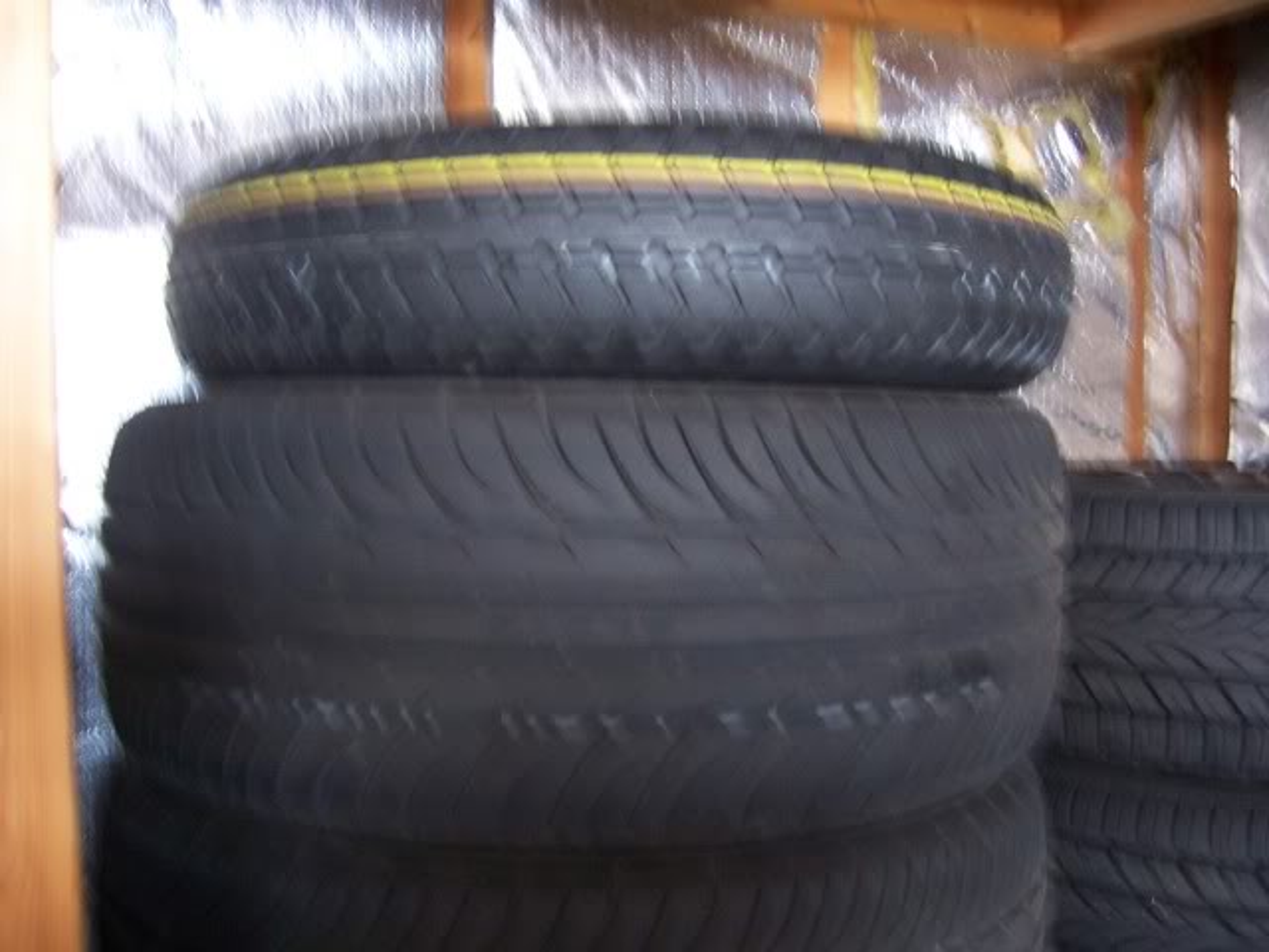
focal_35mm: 36
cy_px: 476
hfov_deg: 51.4
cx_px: 634
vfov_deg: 39.7
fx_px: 1320
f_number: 3
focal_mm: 6
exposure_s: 1/8
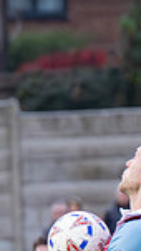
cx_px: 173
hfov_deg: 1.3
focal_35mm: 933
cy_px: 335
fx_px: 6198
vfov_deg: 2.3
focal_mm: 100
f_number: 2.8
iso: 2000
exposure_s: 1/1250
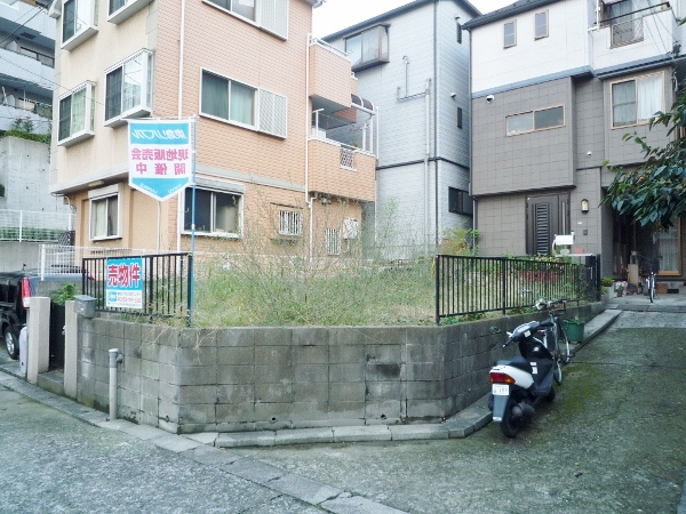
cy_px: 257
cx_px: 343
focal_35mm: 25
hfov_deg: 69.4
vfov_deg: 54.9
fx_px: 495
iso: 100
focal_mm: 4.4
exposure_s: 1/60
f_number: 2.8
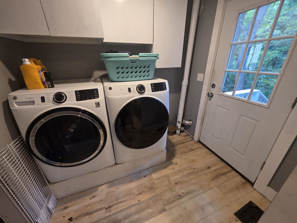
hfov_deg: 106.2
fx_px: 112
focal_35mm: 13
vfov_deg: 89.9
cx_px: 148
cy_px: 112
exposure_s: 1/60
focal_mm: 2.2
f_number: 1.9
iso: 250
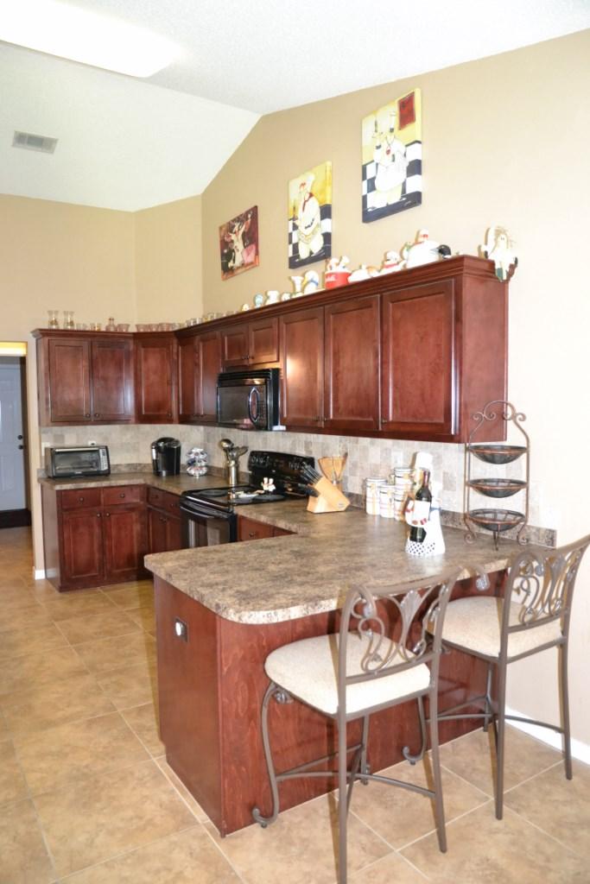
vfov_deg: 73.7
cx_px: 295
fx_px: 590
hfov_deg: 53.1
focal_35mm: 24
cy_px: 442
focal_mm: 16
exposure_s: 1/60
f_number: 3.5
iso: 2800
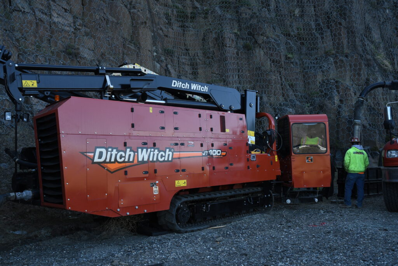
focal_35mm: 33
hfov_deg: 57.2
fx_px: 365
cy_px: 133
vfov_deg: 40.0
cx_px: 199
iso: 160
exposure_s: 1/125
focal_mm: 22
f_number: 6.3
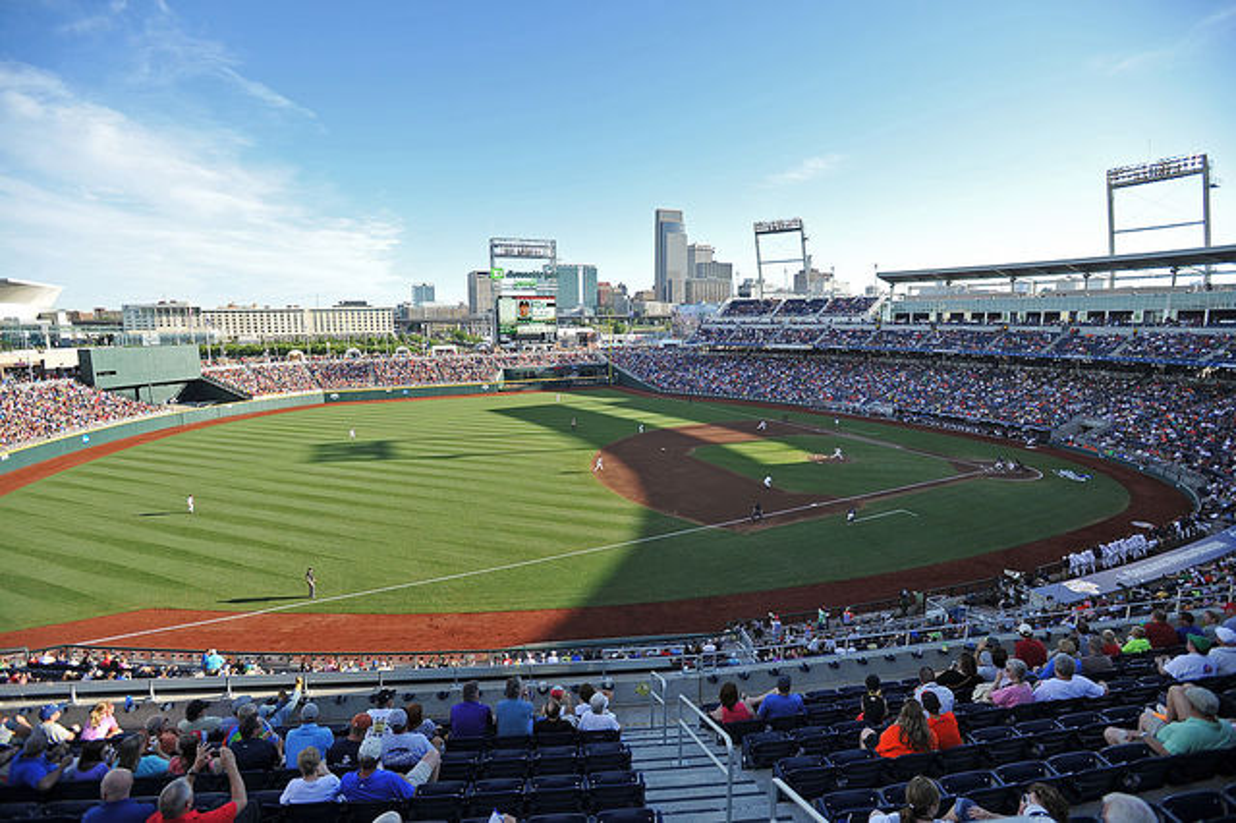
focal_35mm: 17
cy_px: 412
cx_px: 618
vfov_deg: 70.4
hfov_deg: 93.3
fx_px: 583
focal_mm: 17
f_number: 4.5
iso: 400
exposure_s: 1/1250
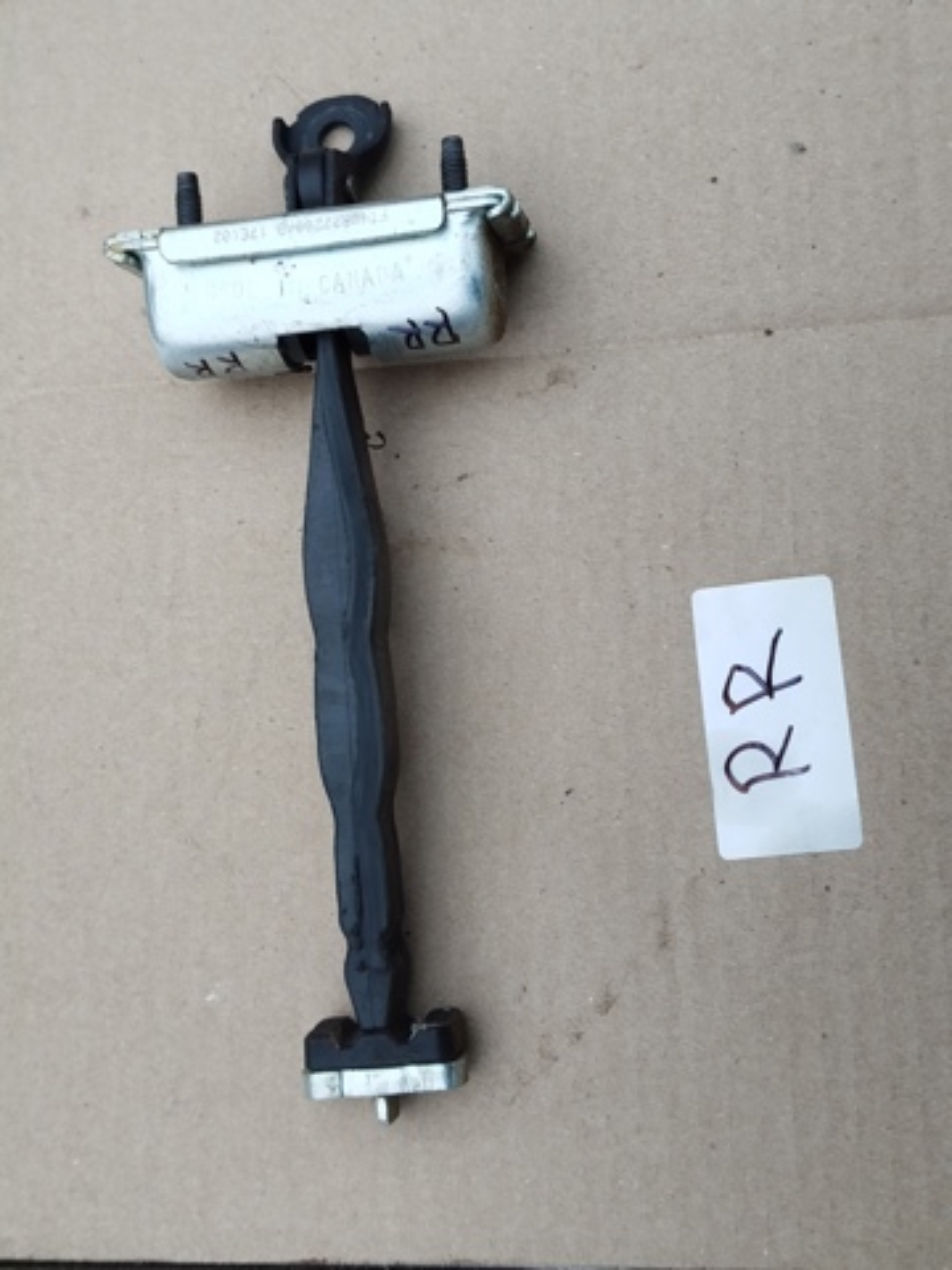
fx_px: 1760
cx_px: 476
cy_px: 635
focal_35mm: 48
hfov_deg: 30.3
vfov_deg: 39.7
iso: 200
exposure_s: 1/50
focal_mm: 5.31
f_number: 1.7
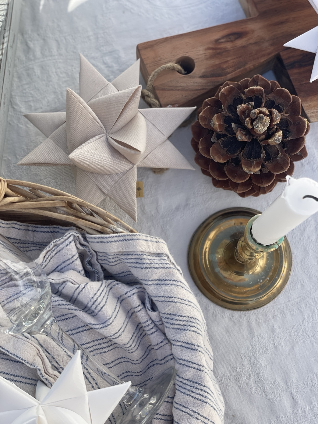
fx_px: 637
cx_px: 159
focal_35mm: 52
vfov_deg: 36.8
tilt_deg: -77.1
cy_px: 212
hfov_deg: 28.0
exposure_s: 1/905
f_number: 2
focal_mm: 6
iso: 32
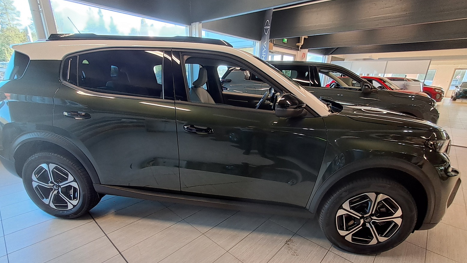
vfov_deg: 60.8
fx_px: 223
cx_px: 236
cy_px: 151
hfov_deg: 92.6
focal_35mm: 18
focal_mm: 1.64
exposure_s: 1/50
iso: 100
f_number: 2.2
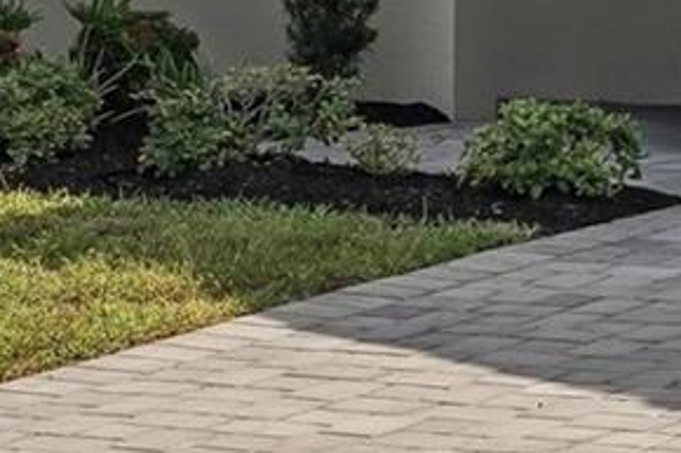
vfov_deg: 7.0
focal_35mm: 193
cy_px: -124
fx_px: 3649
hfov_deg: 10.1
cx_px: 1174
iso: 400
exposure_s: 1/800
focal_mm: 35
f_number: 8
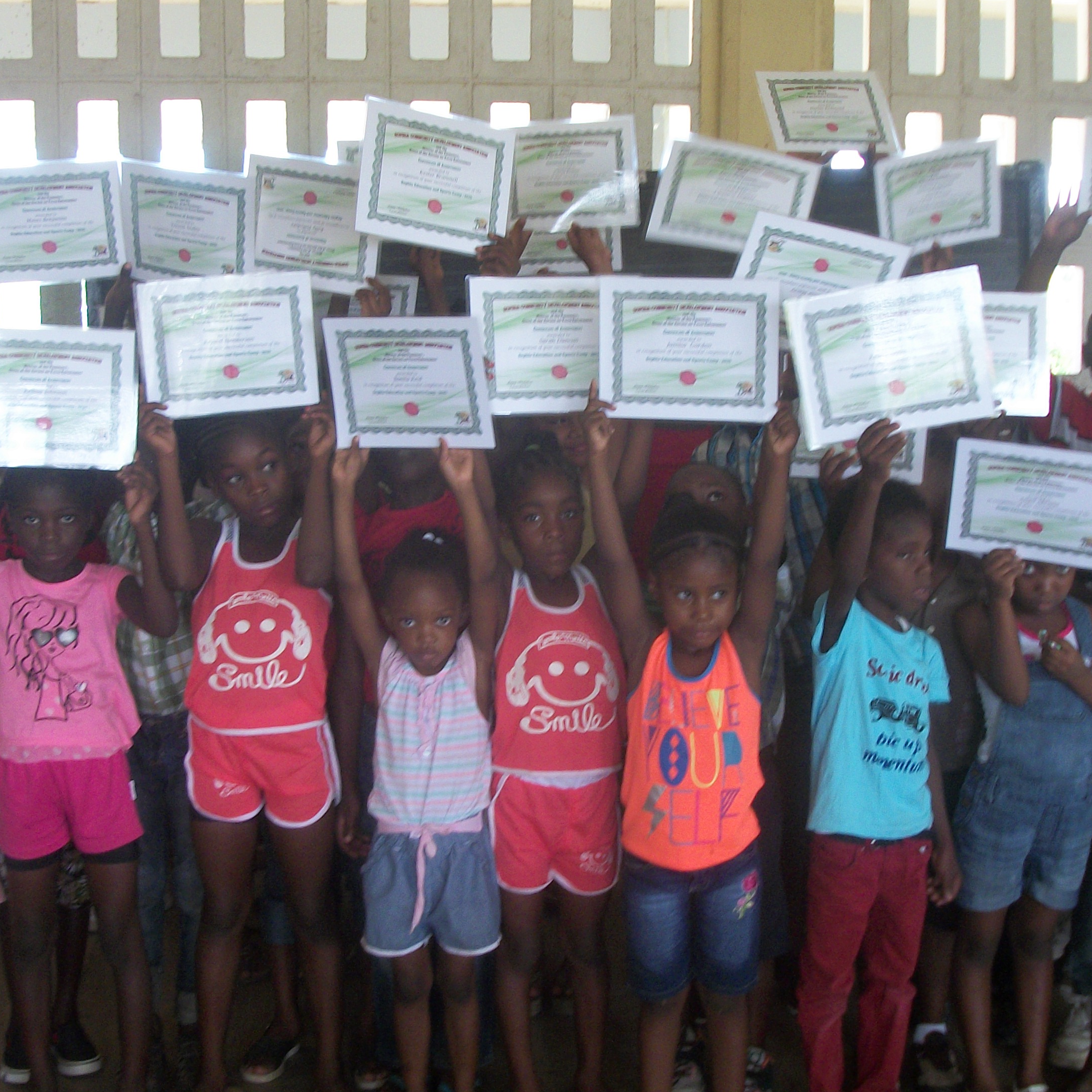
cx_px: 582
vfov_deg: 32.8
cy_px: 591
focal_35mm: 52
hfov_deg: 32.8
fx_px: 1856
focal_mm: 5.7
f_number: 2.9
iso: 80
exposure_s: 1/40
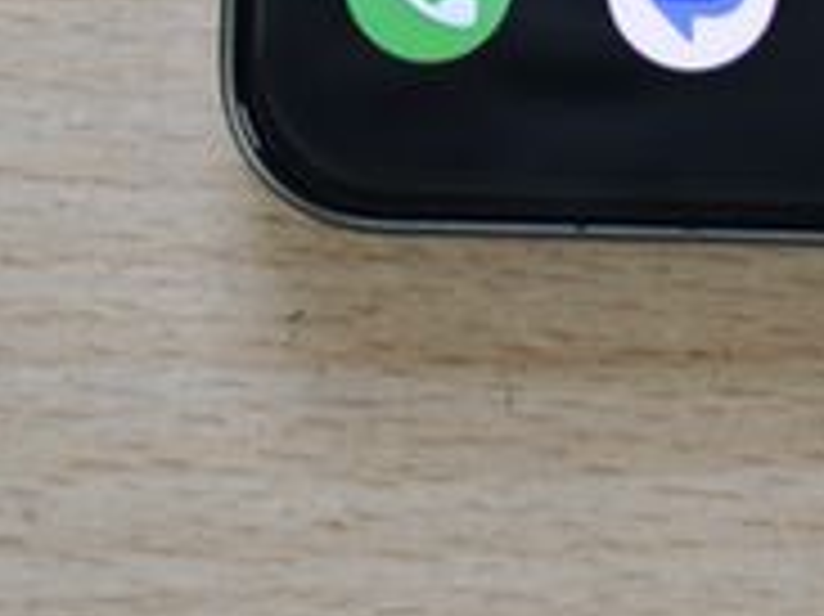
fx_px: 5995
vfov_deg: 5.6
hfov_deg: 7.8
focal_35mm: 252
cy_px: -989
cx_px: 869
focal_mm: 8.72
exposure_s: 1/100
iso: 400
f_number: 1.63
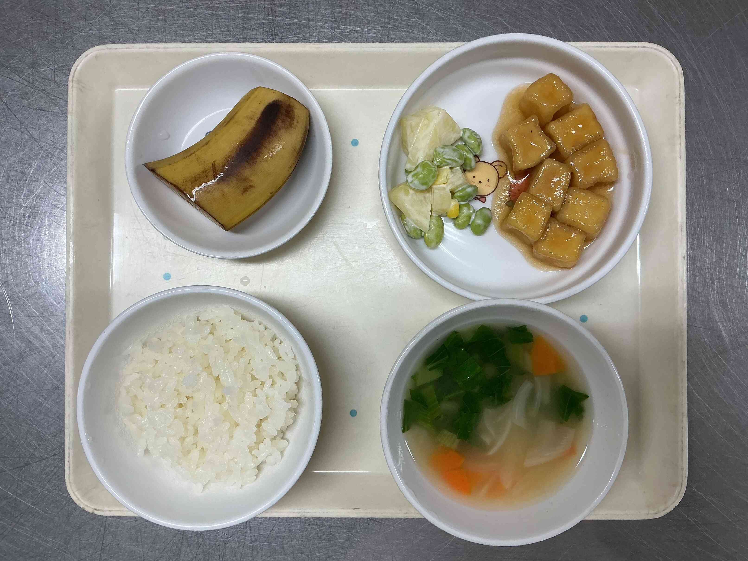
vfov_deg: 48.2
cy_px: 280
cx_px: 374
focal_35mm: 29
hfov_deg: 61.7
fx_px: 627
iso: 50
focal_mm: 3
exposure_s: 1/100
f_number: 1.8
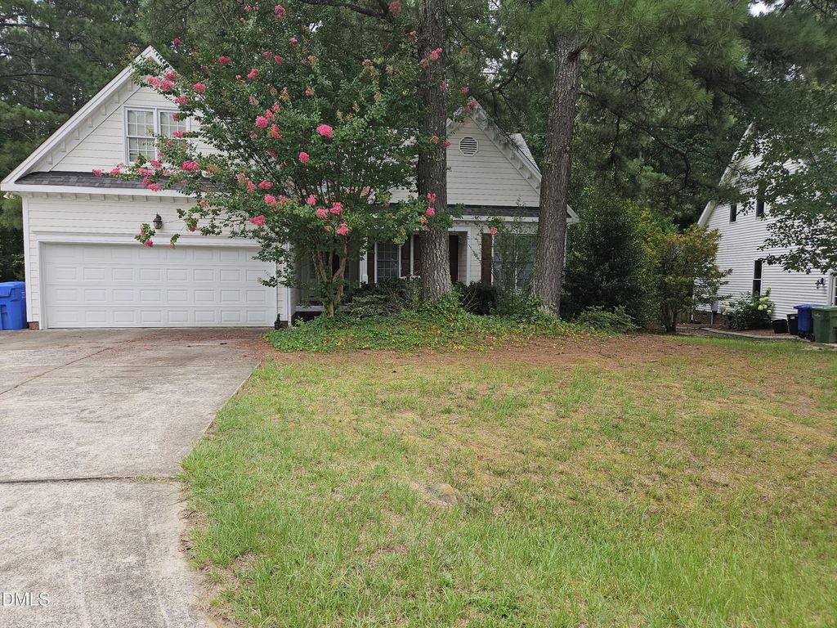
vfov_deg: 58.9
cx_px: 418
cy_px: 314
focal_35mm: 23
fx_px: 556
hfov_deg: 73.9
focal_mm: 5.4
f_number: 1.8
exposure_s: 1/485
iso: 25
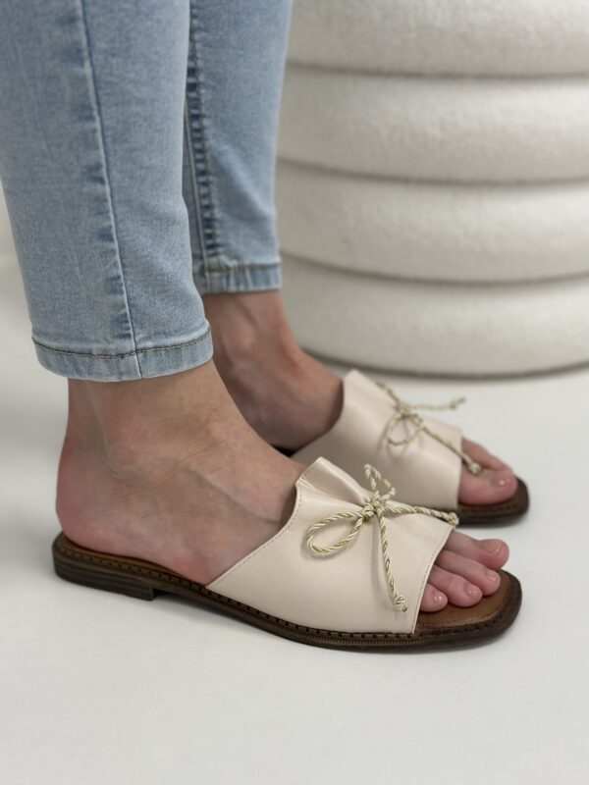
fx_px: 1089
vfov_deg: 39.7
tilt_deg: -23.2
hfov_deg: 30.3
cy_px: 392
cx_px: 294
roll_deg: +0.9
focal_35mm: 48
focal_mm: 6.86
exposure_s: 1/100
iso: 125
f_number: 1.78
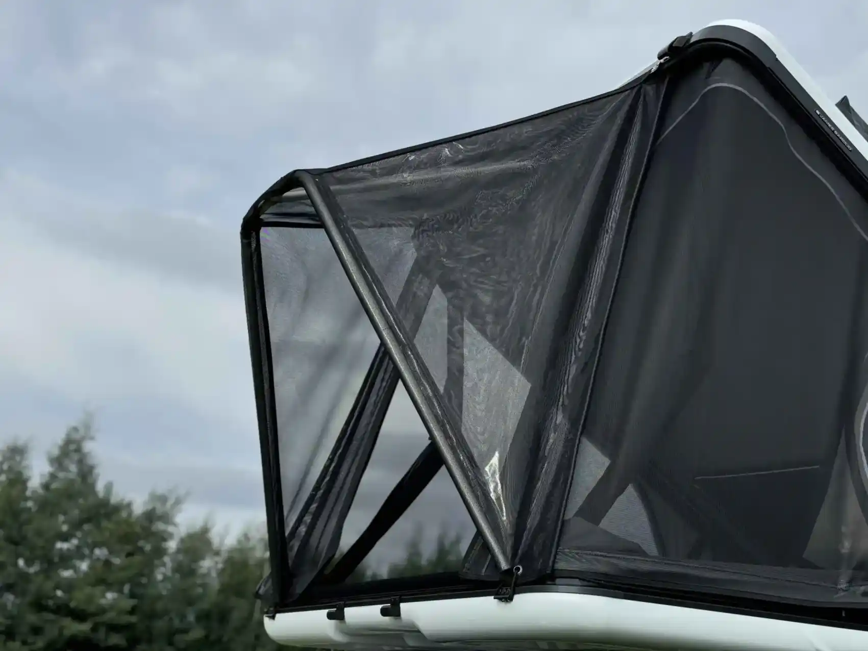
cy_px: 326
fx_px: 1204
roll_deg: -5.8
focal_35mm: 48
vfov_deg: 30.3
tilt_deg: +17.2
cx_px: 434
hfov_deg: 39.7
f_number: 1.78
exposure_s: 1/4608
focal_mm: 6.76
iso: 64
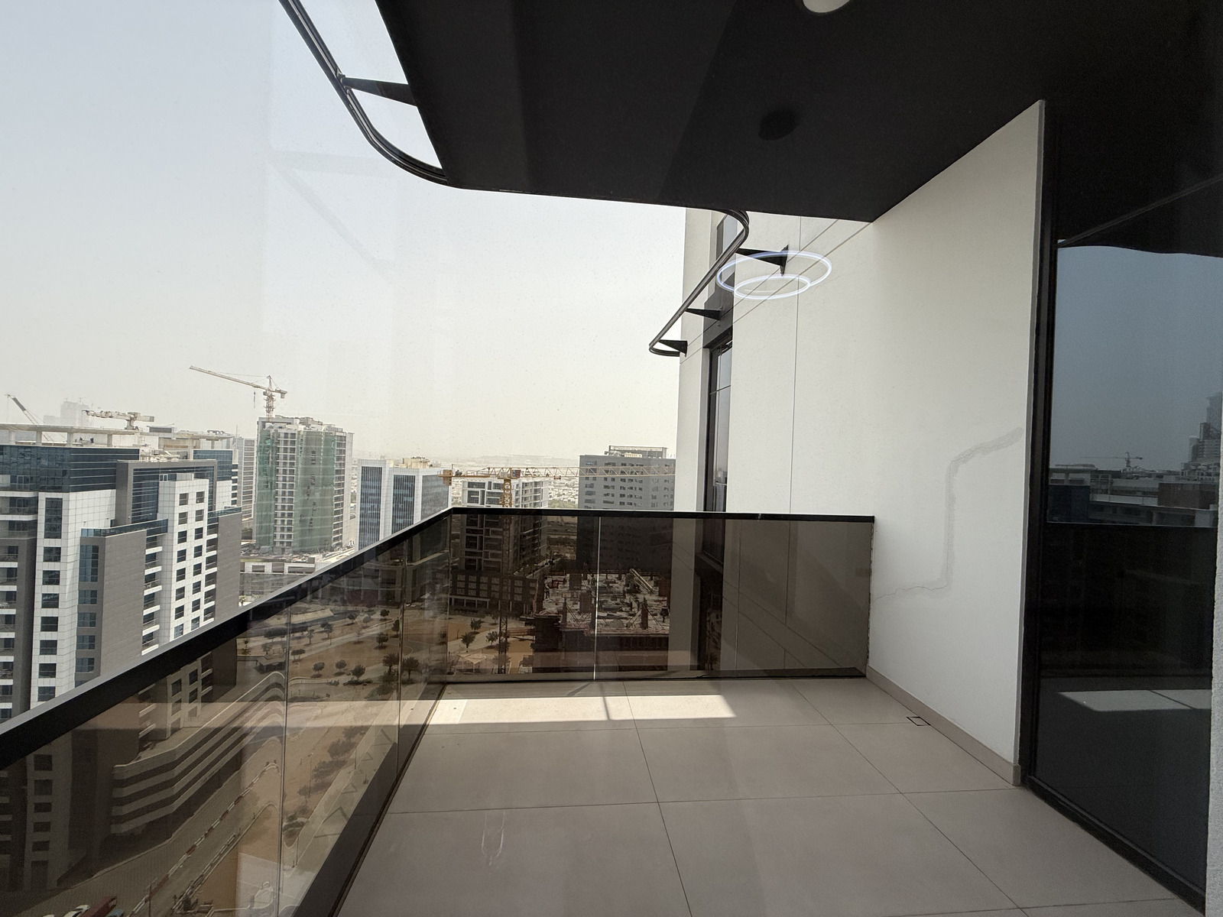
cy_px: 458
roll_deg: -2.2
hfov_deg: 102.1
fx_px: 495
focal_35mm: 14
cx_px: 612
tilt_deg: +0.1
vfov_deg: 85.7
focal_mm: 2.22
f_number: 2.2
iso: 50
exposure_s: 1/321
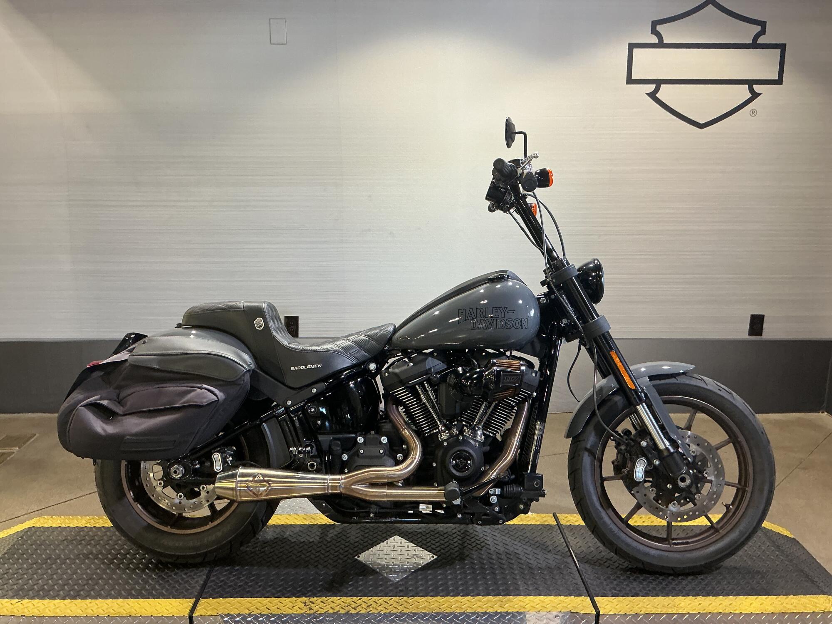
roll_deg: +0.0
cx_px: 416
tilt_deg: -12.5
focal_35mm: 29
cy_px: 312
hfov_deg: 61.7
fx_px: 697
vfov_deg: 48.2
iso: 80
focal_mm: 3
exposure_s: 1/60
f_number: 1.8
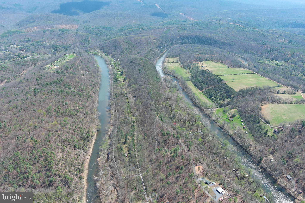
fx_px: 246
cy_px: 102
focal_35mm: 29
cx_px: 152
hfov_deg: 63.7
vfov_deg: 45.0
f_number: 2.8
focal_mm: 10.57
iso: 100
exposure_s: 1/526
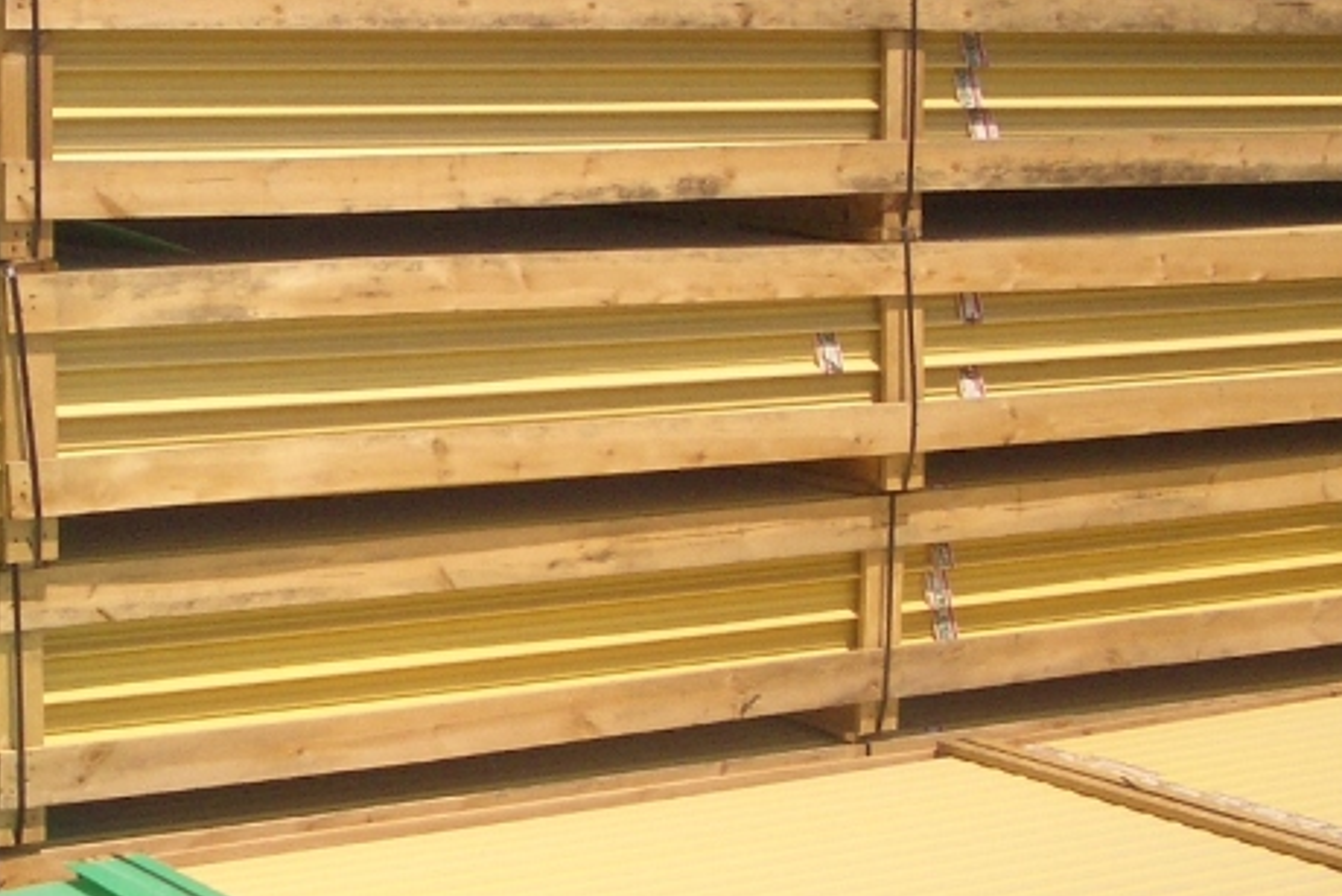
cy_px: 330
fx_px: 3020
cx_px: 73
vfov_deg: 16.8
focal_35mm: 81
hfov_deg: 24.2
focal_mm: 5.8
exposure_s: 1/1600
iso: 100
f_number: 4.3
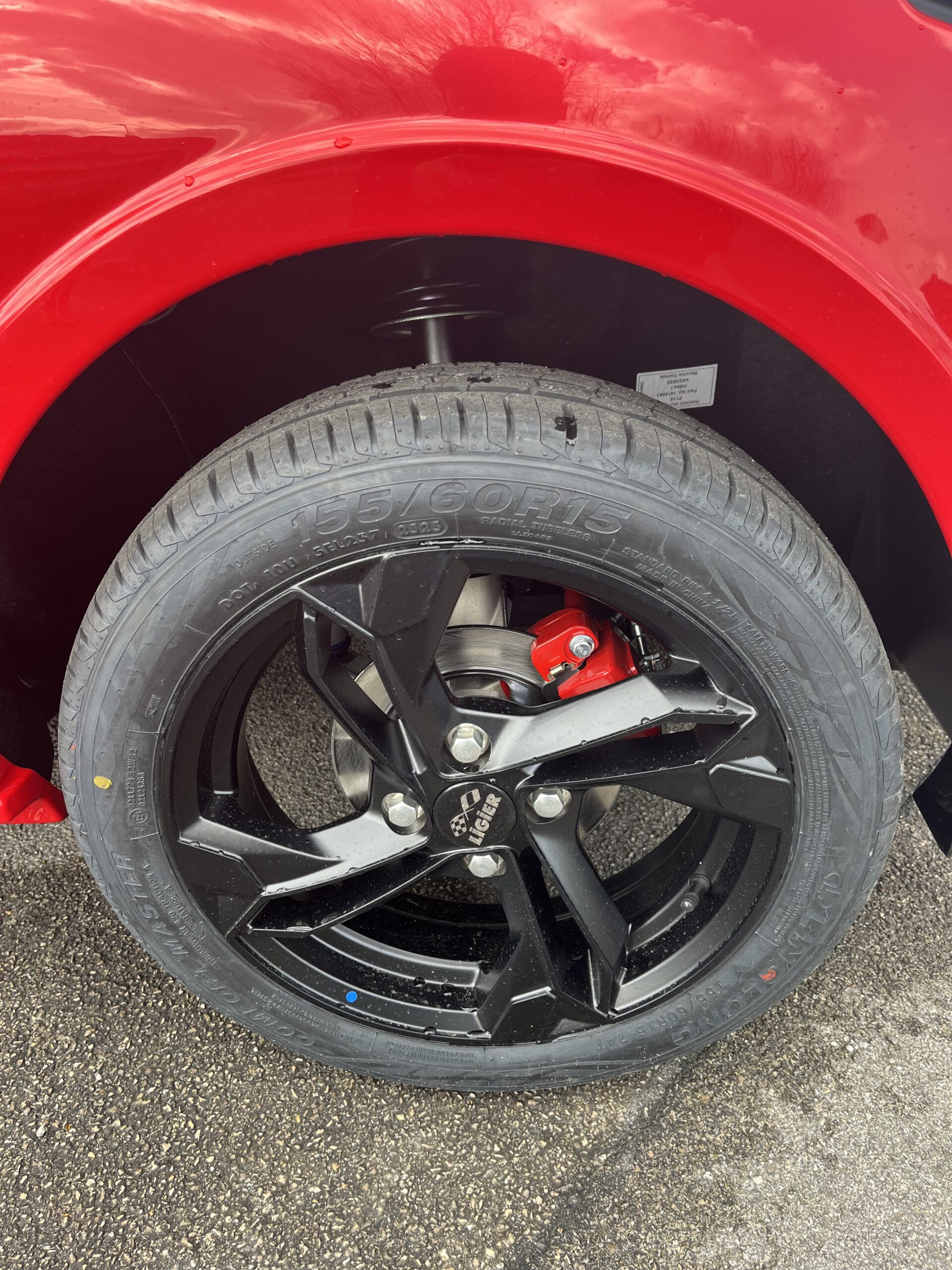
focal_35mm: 26
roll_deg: +3.2
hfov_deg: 53.1
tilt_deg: -30.6
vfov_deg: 67.3
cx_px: 476
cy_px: 635
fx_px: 953
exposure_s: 1/130
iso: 32
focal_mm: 5.1
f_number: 1.6
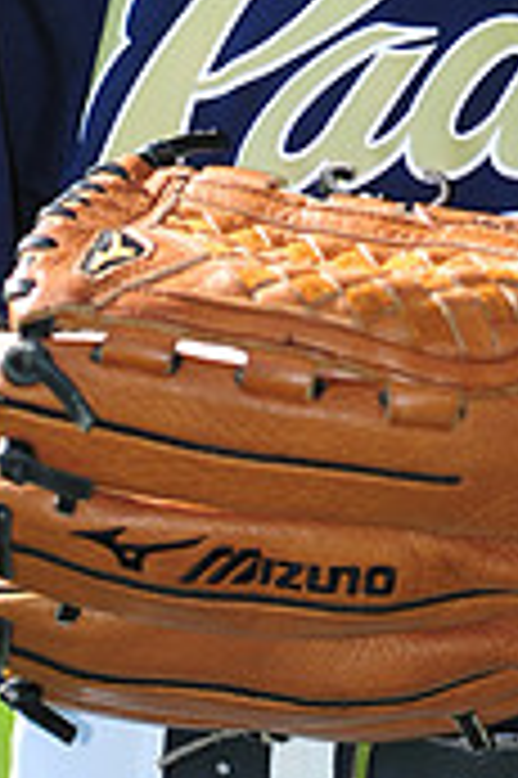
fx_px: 14532
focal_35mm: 672
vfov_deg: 3.1
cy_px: -472
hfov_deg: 2.0
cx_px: 455
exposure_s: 1/640
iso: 200
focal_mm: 200
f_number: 4.5
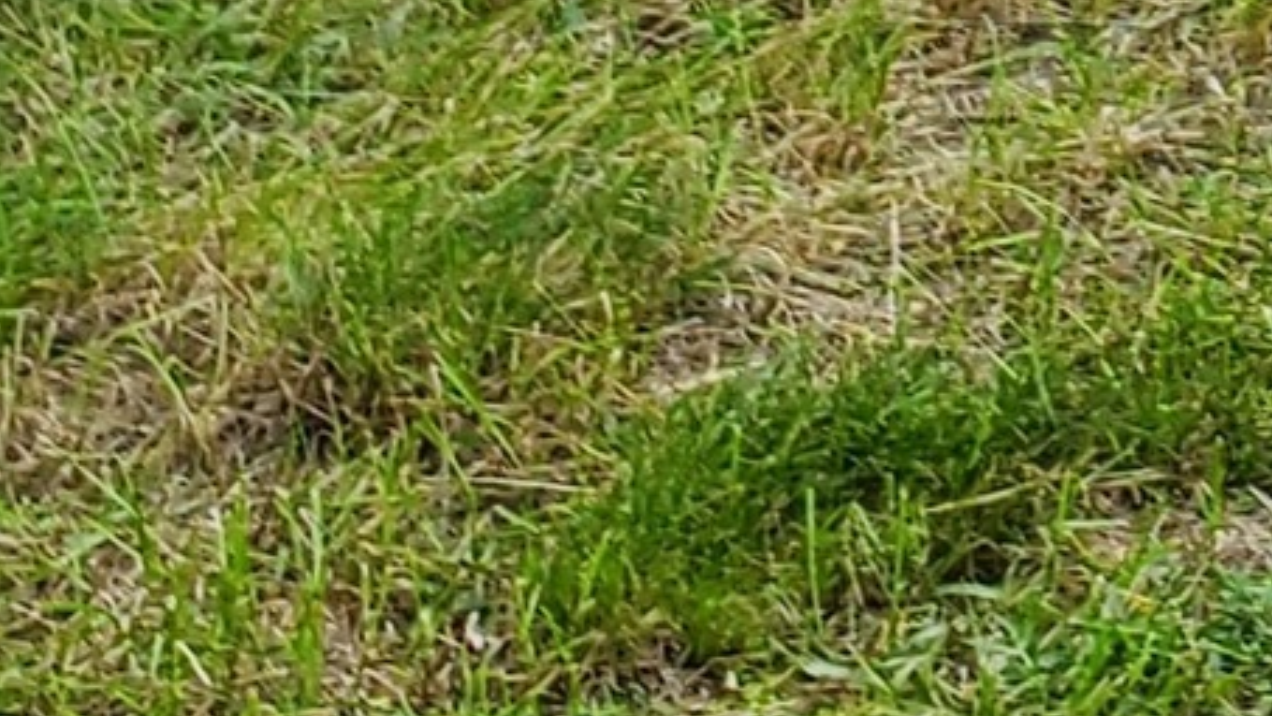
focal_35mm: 192
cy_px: -2092
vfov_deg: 5.5
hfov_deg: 9.9
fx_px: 6477
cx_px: 3027
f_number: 2.4
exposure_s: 1/239
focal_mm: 4.3
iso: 50
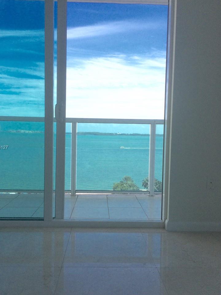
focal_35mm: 31
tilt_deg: -5.9
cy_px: 148
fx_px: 264
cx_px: 103
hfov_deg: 45.4
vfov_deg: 58.4
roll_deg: +0.6
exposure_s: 1/2283
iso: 32
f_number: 2.2
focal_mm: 4.15
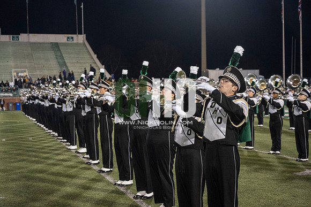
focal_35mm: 54
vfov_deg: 25.1
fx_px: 467
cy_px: 104
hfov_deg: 36.9
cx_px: 156
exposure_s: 1/500
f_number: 4
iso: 2500
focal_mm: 54
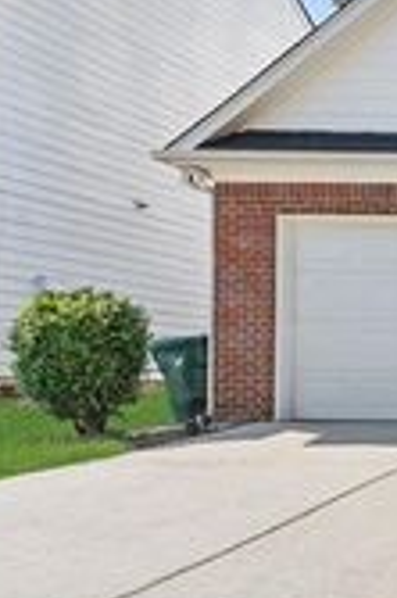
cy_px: 389
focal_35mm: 51
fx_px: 845
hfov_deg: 18.0
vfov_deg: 38.6
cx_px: 798
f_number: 10
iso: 200
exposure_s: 1/20
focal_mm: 17
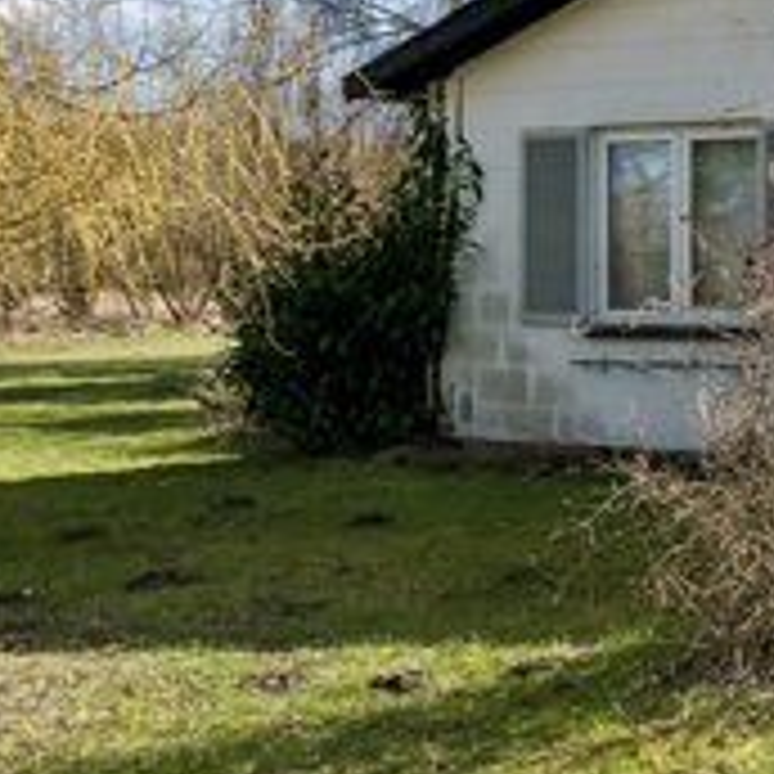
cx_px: 1386
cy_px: 389
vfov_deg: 22.5
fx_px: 1947
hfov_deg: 18.0
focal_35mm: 77
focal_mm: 13
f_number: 8
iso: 320
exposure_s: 1/1000
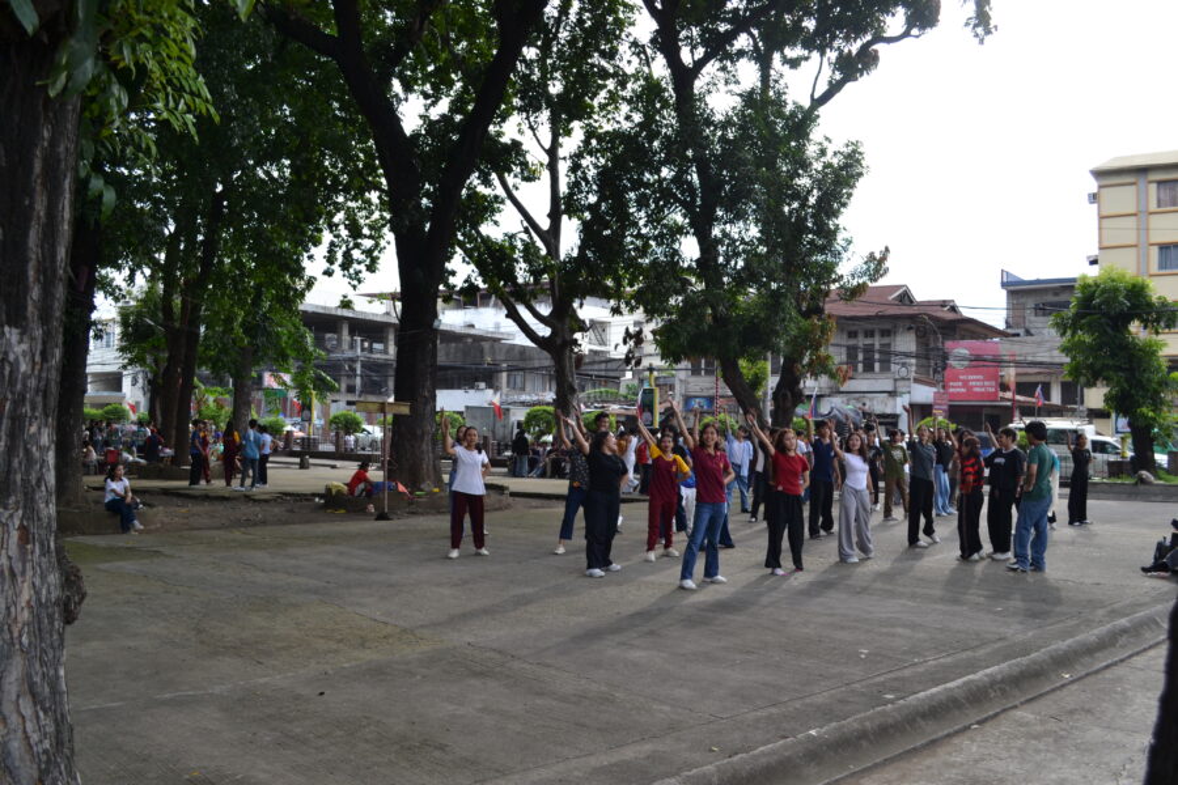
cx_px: 589
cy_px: 392
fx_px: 982
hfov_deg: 61.9
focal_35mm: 30
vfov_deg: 43.6
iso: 125
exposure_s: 1/125
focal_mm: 20
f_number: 5.6
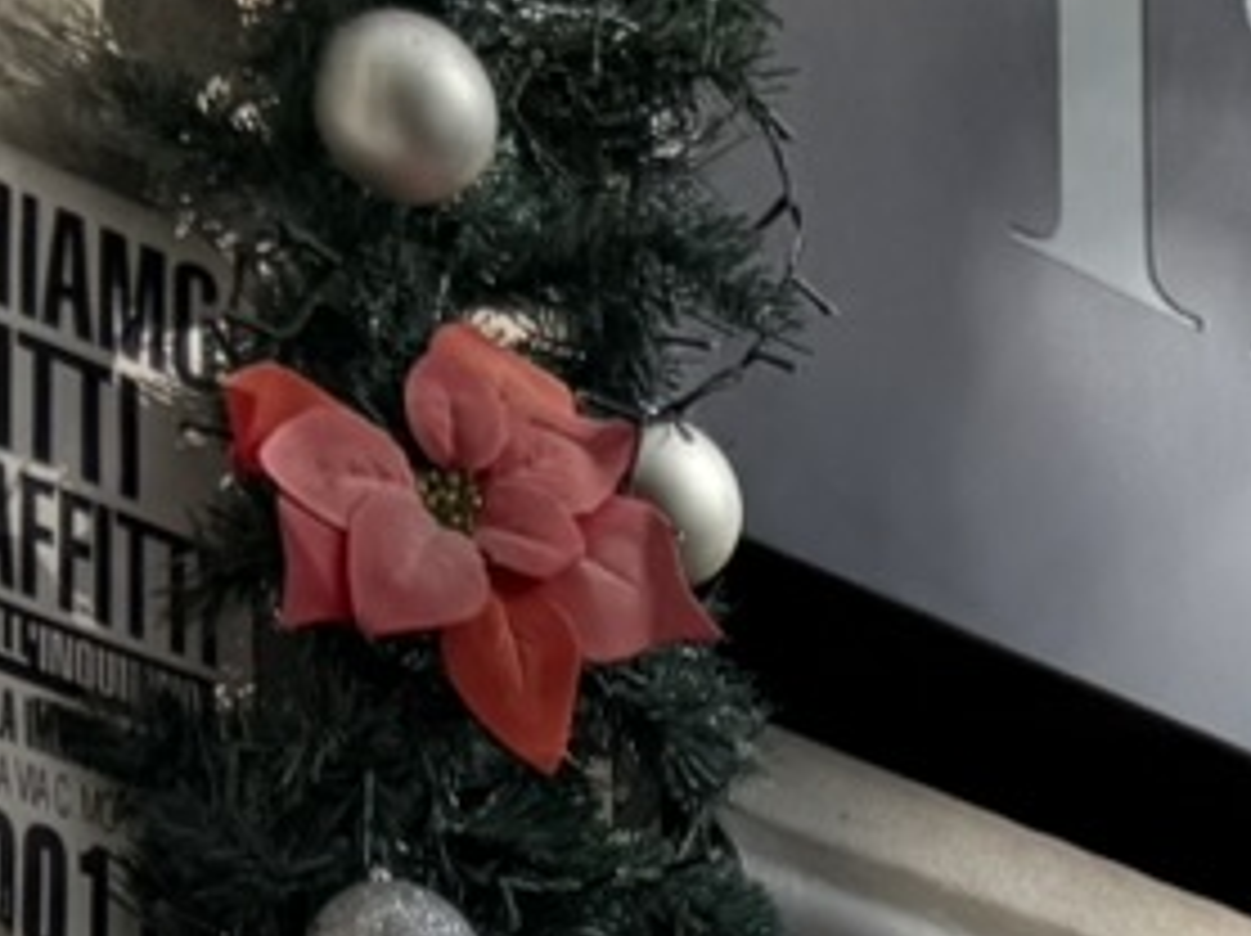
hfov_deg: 10.1
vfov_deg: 7.0
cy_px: 3339
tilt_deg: +1.4
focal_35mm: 177
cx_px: 2691
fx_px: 6391
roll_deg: +1.6
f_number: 1.78
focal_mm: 6.76
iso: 80
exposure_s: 1/1437
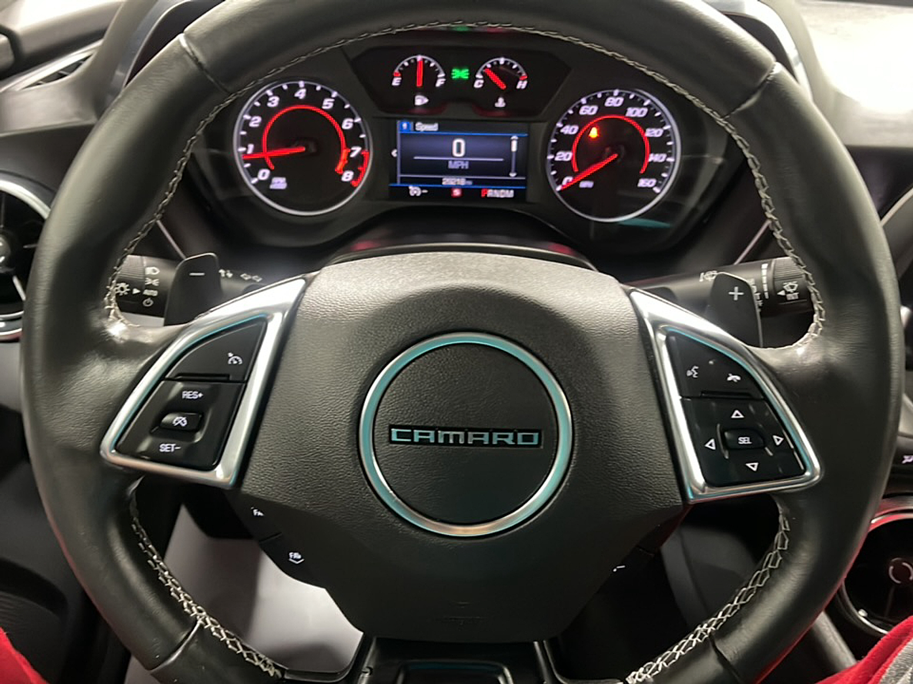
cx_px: 456
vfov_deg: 49.7
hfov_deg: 63.4
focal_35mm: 28
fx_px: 739
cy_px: 342
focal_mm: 5.1
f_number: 1.6
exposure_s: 1/40
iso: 800
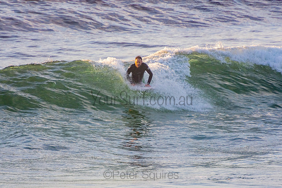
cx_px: 141
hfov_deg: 3.3
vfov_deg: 2.2
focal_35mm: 621
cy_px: 94
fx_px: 4868
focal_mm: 400
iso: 640
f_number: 5.6
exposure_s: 1/1000
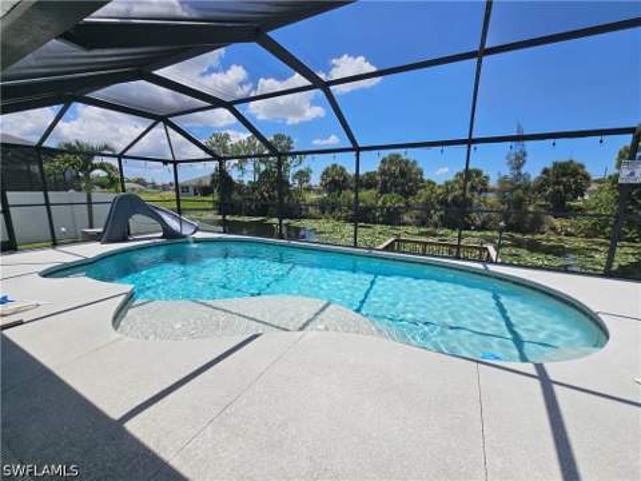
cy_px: 240
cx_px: 320
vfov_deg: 89.9
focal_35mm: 13
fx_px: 241
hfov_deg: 106.2
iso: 50
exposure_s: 1/3143
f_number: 2.2
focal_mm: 2.2
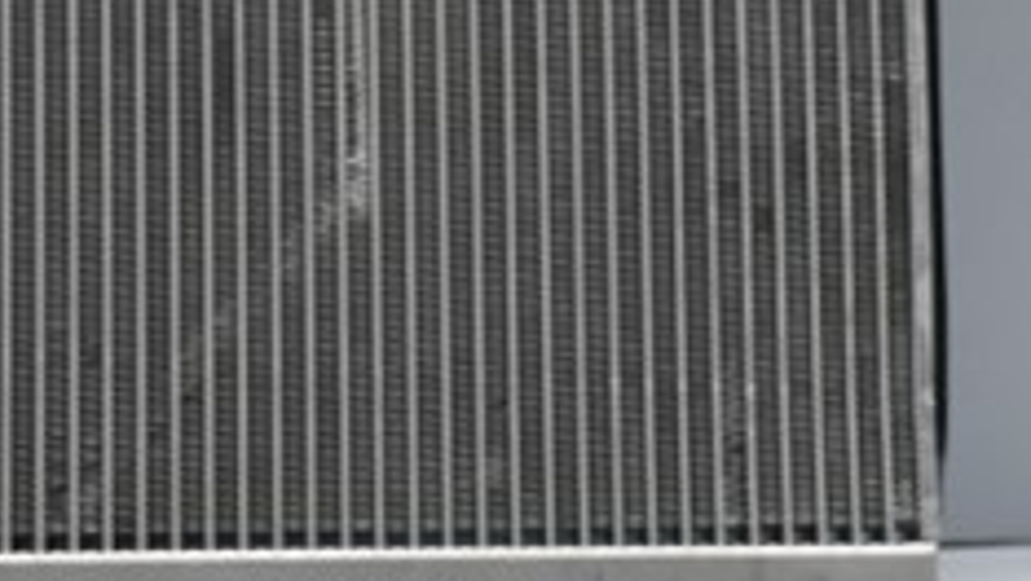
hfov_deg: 14.0
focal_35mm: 153
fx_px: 4186
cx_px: 238
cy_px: -53
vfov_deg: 7.9
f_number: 5.6
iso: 900
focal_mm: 38
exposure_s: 1/60
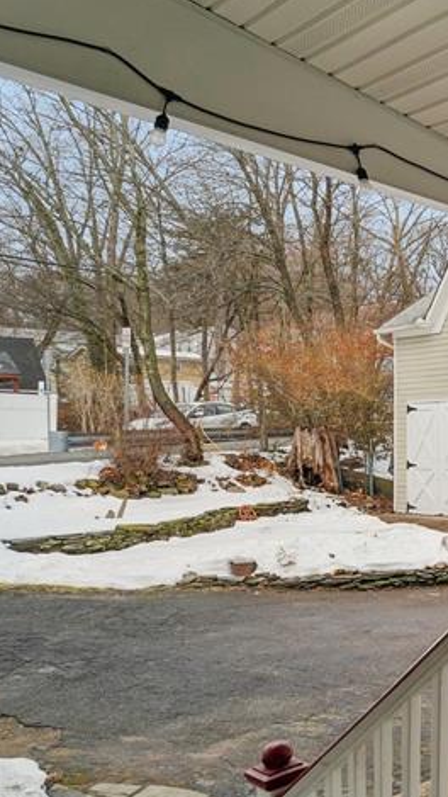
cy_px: 437
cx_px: 720
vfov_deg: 60.9
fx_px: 675
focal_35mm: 32
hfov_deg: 24.9
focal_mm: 14
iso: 400
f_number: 8
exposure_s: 1/400
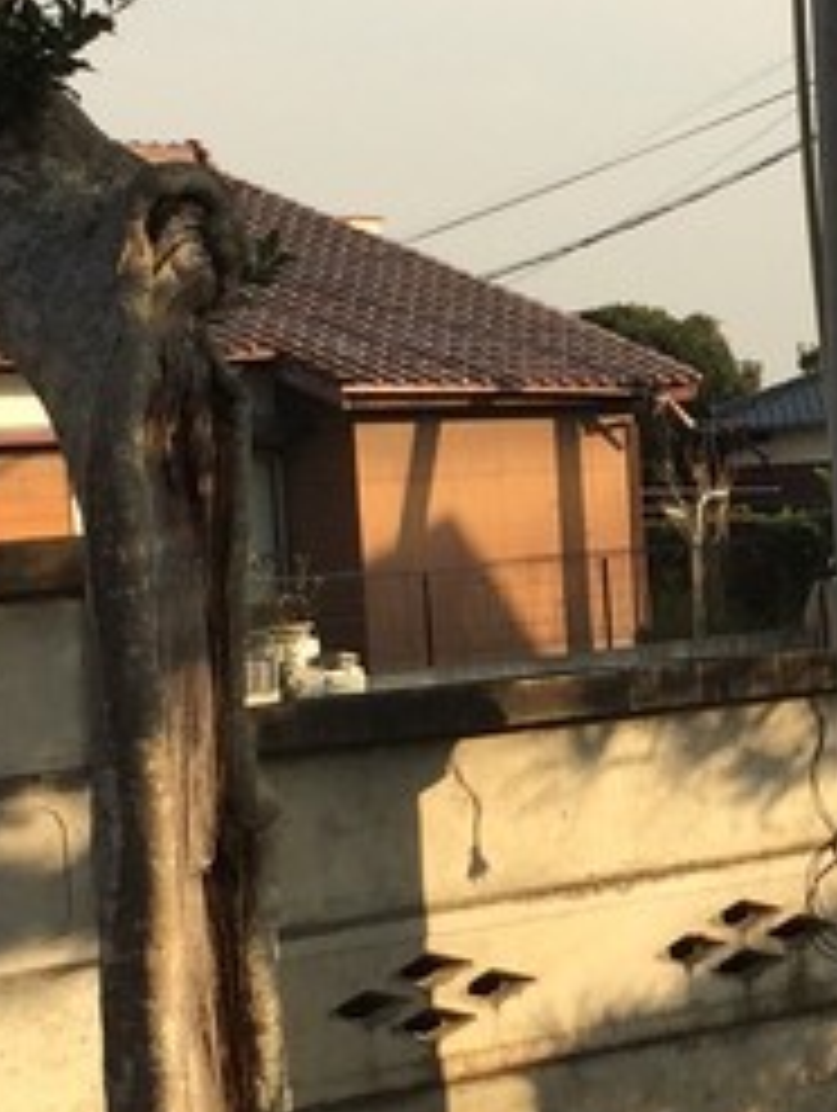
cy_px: 666
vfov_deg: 16.4
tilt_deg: -6.0
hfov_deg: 12.1
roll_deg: +5.0
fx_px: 3859
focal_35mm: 120
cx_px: 976
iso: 32
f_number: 2.2
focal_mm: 4.15
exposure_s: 1/1172
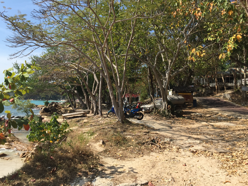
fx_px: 208
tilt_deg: +1.5
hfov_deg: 61.7
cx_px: 124
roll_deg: -2.6
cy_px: 93
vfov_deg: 48.2
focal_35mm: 29
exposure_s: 1/1799
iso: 32
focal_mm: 4.15
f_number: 2.2
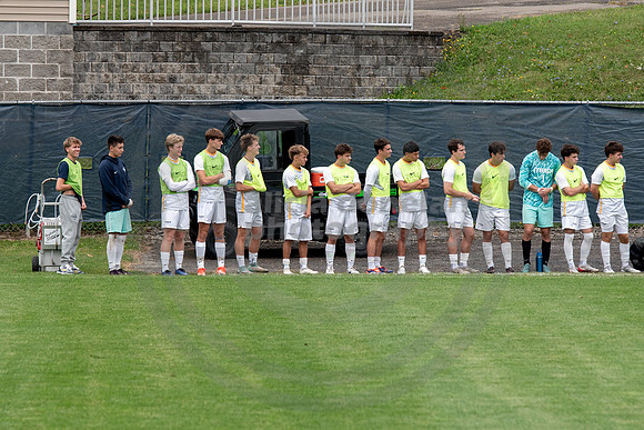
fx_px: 6774
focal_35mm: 379
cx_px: 298
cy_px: 174
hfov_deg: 5.4
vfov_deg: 3.6
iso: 320
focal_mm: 200
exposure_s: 1/1250
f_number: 4.5
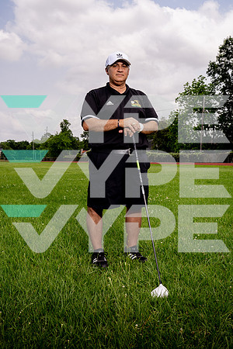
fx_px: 359
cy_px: 174
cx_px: 116
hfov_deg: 35.9
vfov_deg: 51.9
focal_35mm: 37
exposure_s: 1/250
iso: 100
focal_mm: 37
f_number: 10
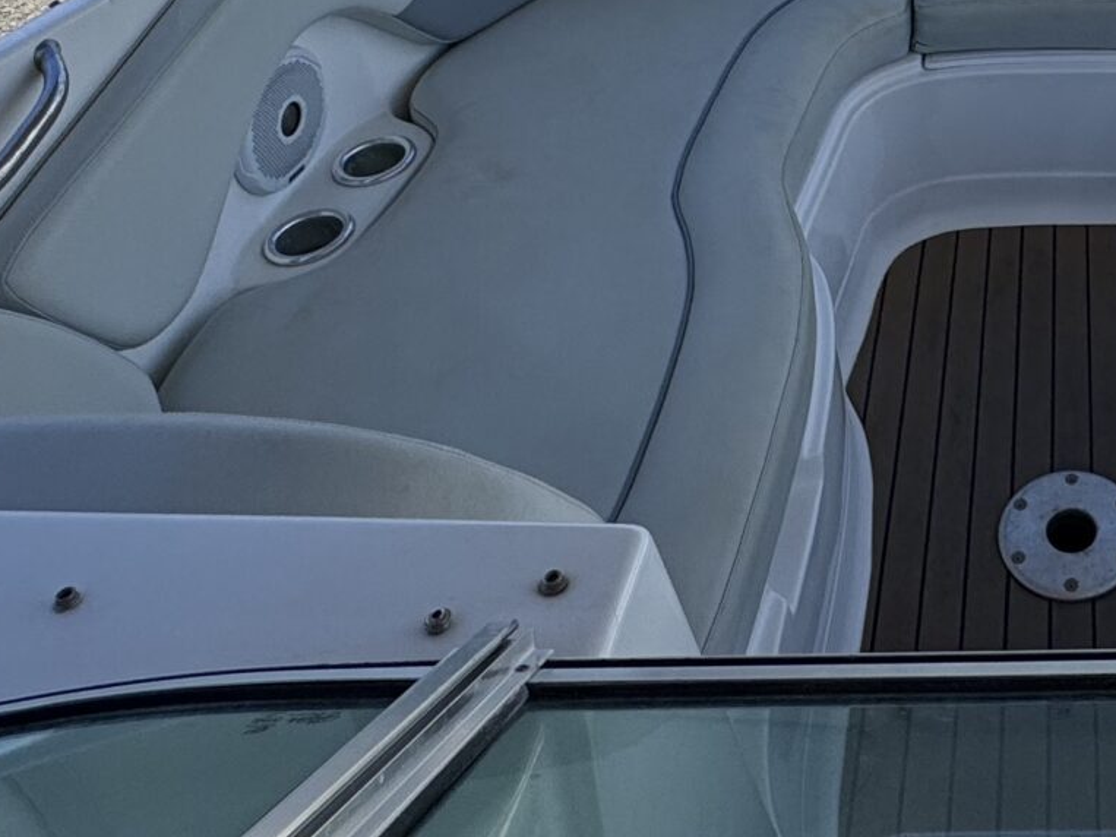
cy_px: -310
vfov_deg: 25.6
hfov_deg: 36.5
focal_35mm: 47
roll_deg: -2.4
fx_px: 1515
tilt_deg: -17.6
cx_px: 1106
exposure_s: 1/1927
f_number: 2.2
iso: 50
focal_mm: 2.22
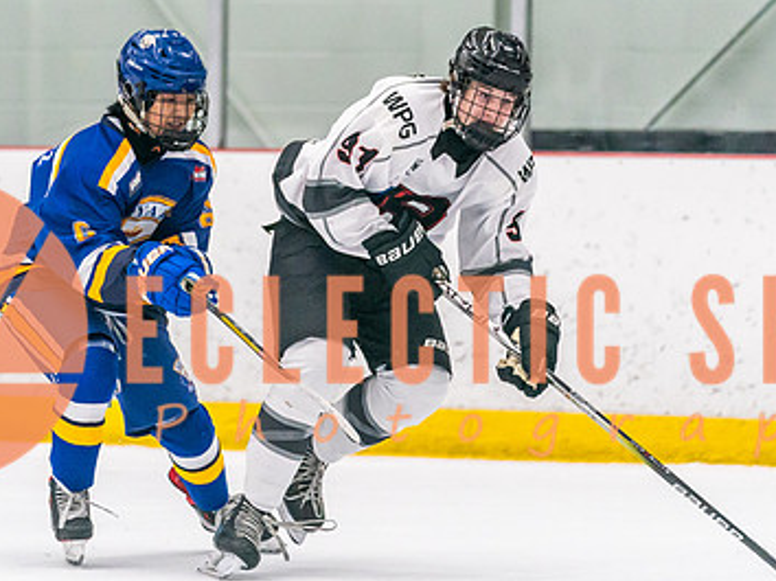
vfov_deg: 3.8
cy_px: 227
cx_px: 319
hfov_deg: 5.1
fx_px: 8670
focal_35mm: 387
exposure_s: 1/1250
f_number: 2.8
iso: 3200
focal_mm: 186
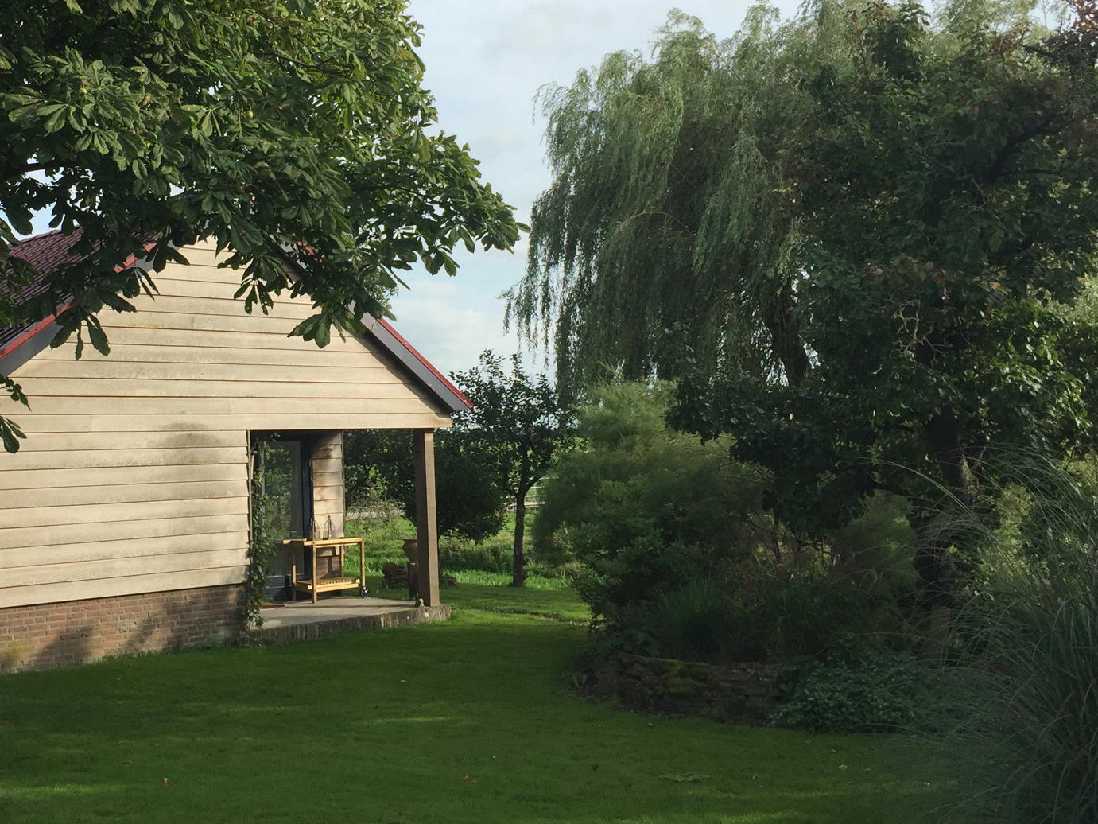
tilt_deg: +9.1
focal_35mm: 43
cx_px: 330
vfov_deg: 33.0
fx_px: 1364
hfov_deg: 43.0
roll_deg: +1.1
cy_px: 219
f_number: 2.2
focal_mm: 4.15
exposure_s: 1/1199
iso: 32
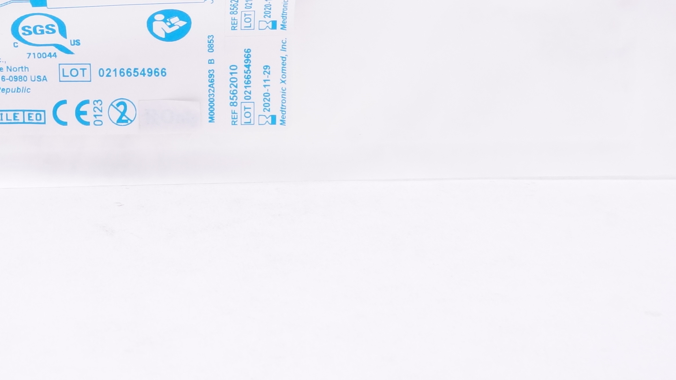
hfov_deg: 26.4
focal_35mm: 79
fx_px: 1416
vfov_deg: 15.1
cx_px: 153
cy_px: 44
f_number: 14
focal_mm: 24
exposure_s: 1/20
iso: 800
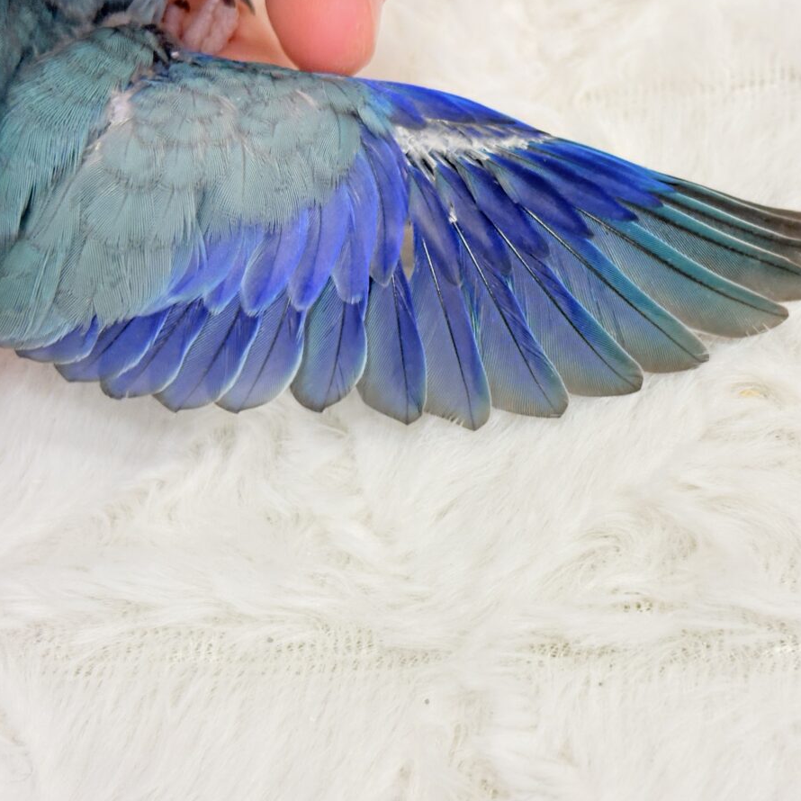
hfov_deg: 27.6
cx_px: 493
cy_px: 400
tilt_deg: -51.3
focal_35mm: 62
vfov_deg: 27.7
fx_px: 1623
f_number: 1.6
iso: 50
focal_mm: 5.96
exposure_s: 1/50
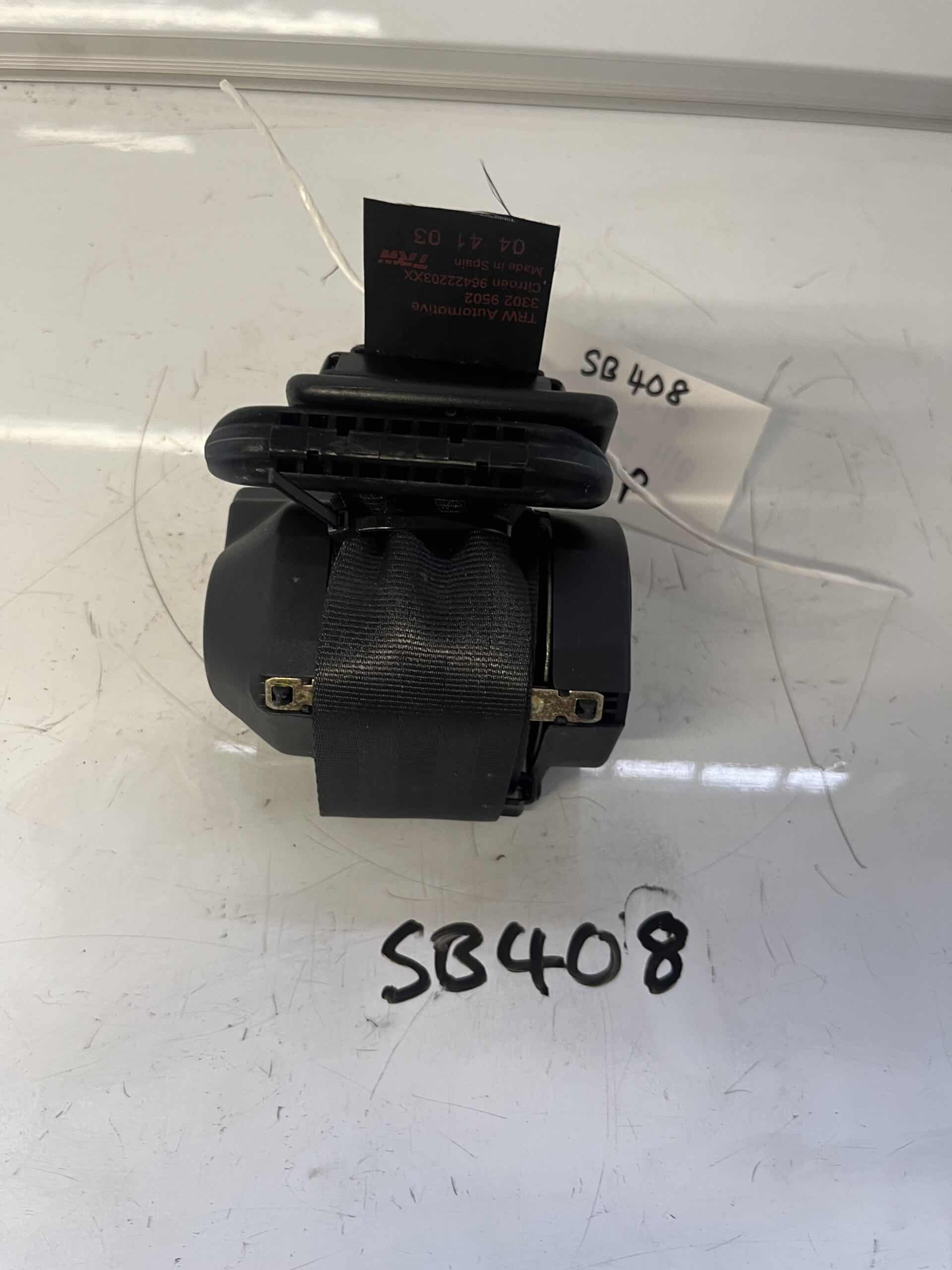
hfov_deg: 53.1
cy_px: 635
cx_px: 476
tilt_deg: -59.2
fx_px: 953
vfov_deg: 67.3
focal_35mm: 26
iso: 80
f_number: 1.6
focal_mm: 5.1
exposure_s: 1/50
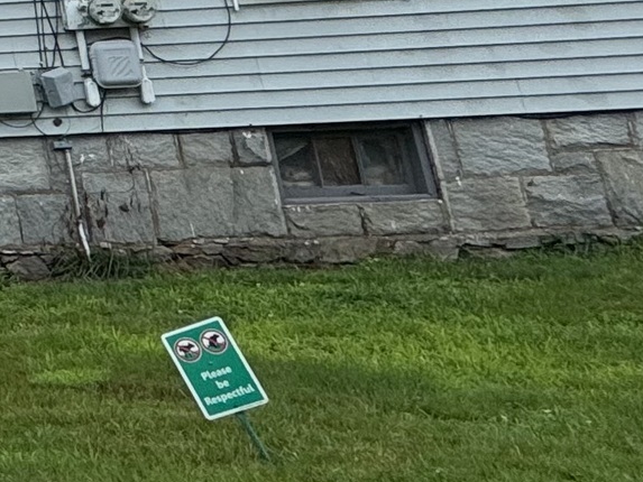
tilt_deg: +13.8
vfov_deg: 18.1
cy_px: -168
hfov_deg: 17.3
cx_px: -701
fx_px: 1393
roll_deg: +2.1
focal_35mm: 75
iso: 50
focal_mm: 2.22
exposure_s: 1/756
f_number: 2.2
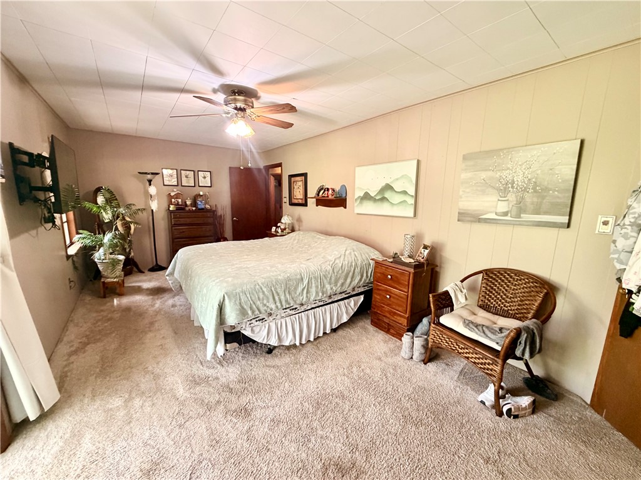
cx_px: 320
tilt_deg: -11.5
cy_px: 240
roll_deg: -0.7
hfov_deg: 102.1
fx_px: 259
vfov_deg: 85.7
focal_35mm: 14
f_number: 2.2
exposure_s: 1/60
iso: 400
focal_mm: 2.22
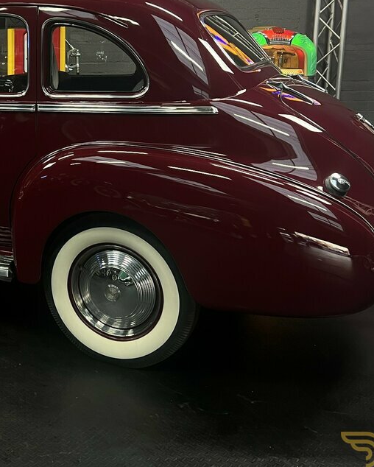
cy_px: 151
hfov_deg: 29.7
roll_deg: +0.4
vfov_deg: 38.3
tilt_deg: -10.9
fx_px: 663
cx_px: 17
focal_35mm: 48
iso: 125
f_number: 1.5
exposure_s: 1/50
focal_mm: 5.7
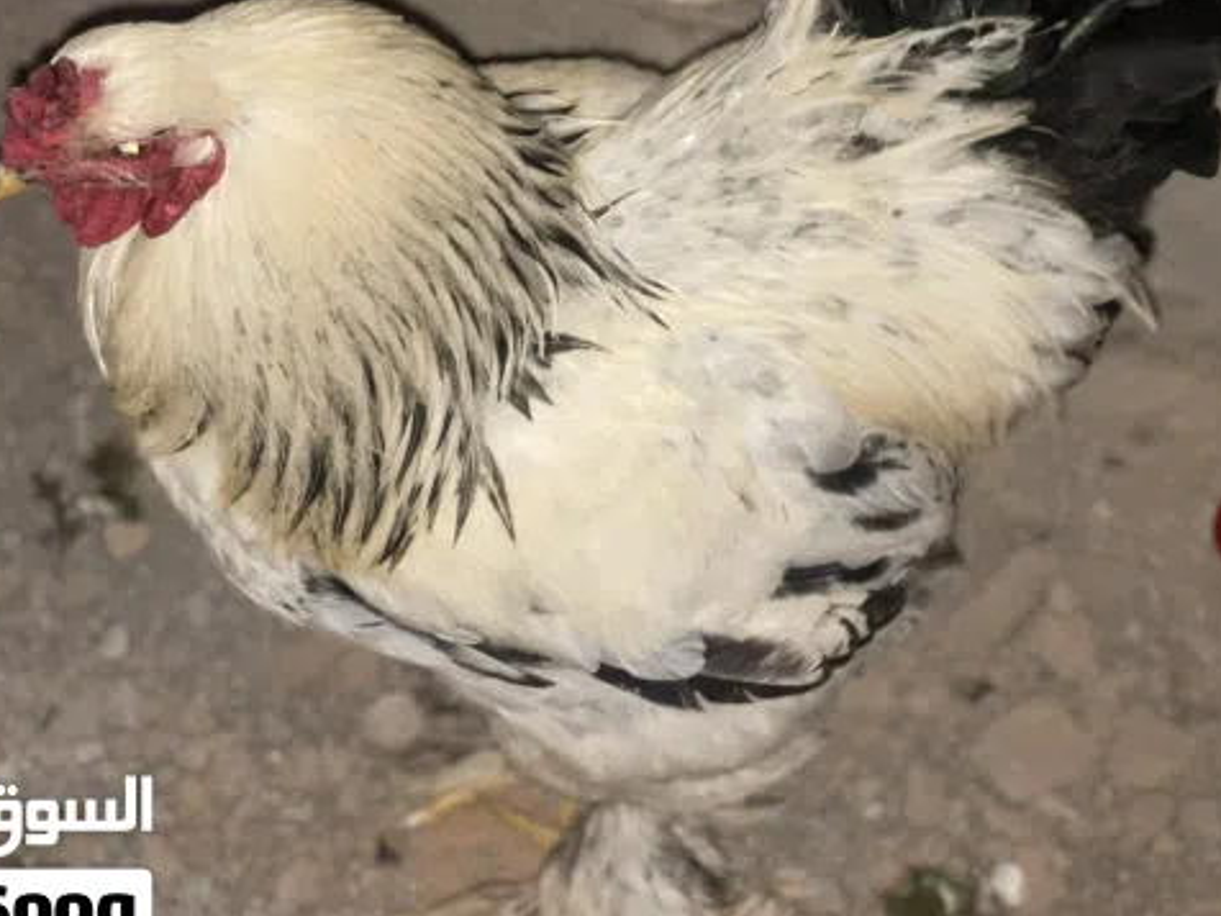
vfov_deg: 17.2
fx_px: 3033
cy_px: 405
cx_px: 539
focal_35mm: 86
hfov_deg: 22.7
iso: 100
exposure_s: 1/34
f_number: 2.2
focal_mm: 7.5
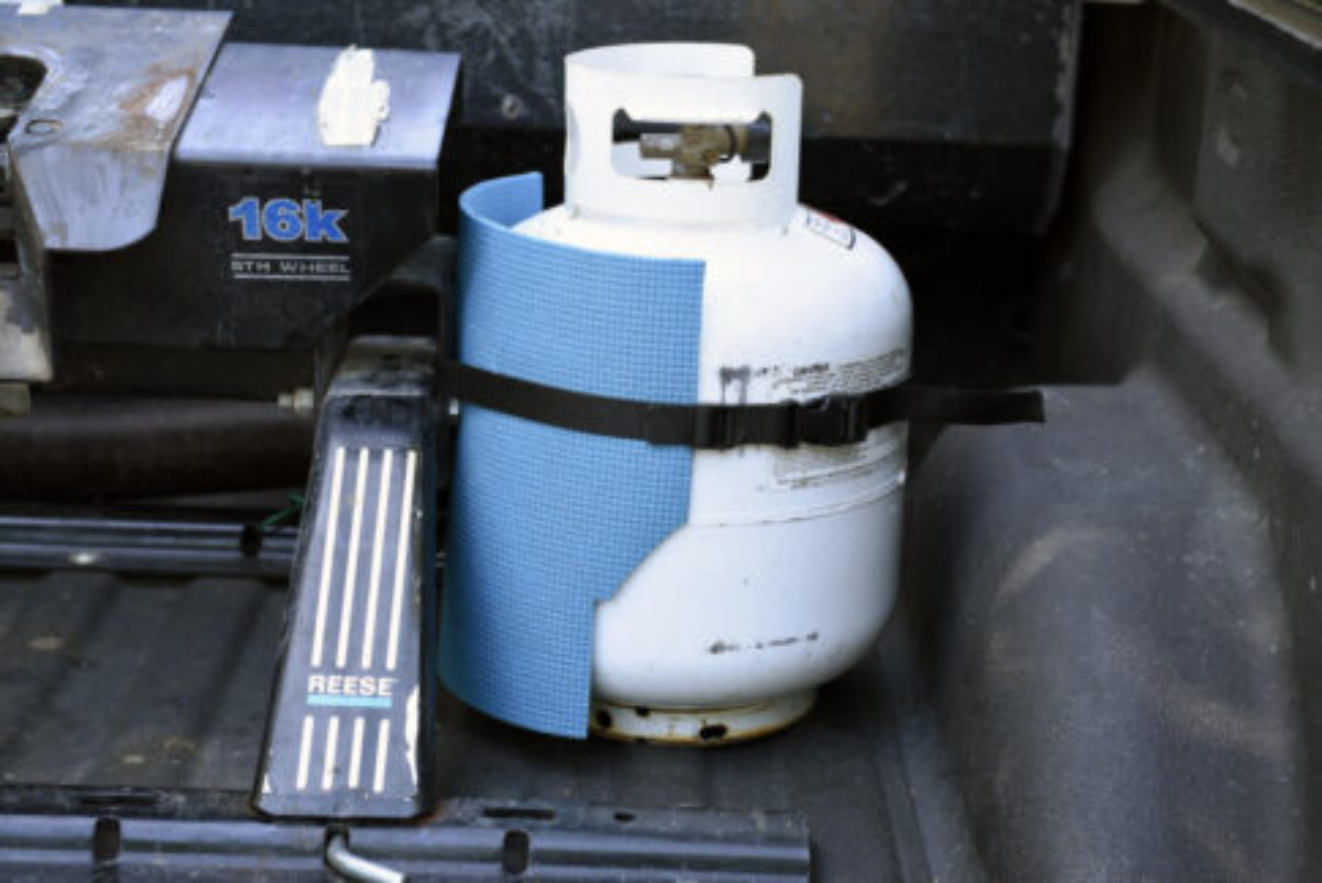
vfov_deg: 19.5
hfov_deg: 28.8
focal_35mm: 70
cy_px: 442
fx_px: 2572
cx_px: 661
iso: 800
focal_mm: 70
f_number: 4.5
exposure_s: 1/320
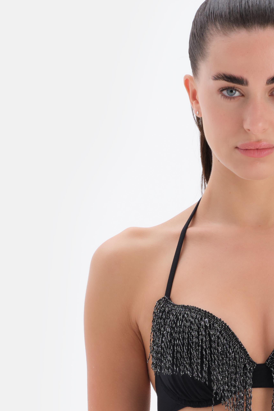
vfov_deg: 8.1
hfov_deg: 5.4
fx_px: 2888
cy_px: 400
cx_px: 248
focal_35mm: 253
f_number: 8
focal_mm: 56
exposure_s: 1/125
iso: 160
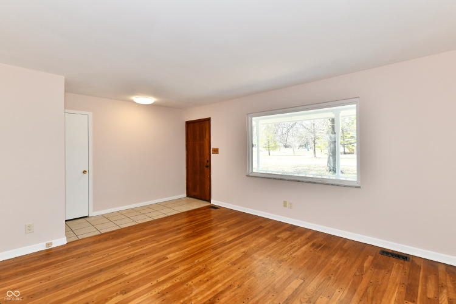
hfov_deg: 93.3
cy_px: 152
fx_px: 215
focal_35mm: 17
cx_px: 228
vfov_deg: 70.4
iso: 640
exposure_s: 1/160
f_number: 6.3
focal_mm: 17
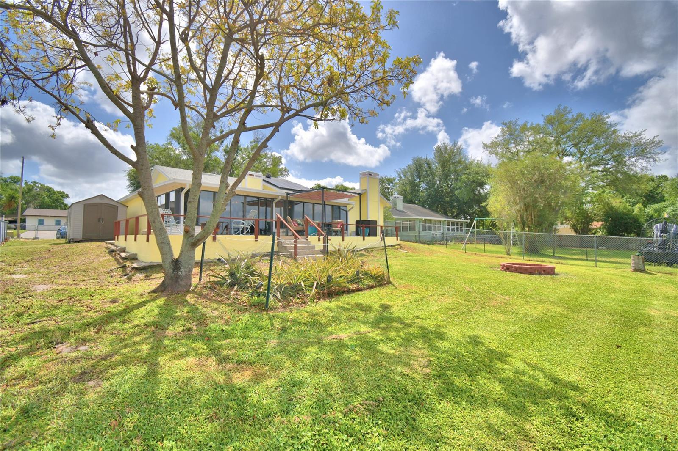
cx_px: 339
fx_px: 282
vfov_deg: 77.3
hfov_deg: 100.4
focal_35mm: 15
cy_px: 226
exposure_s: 1/1600
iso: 100
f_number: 4.5
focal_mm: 10
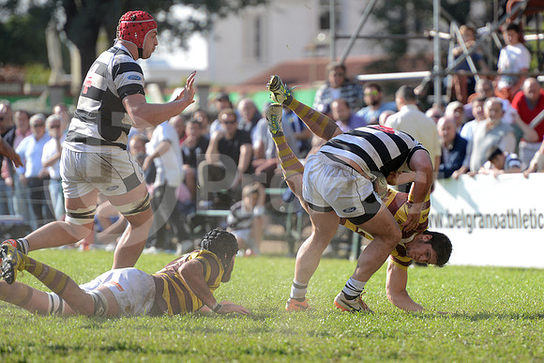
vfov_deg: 5.1
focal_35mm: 270
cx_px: 272
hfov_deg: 7.6
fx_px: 4081
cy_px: 182
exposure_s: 1/800
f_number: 4
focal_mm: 270
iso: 320
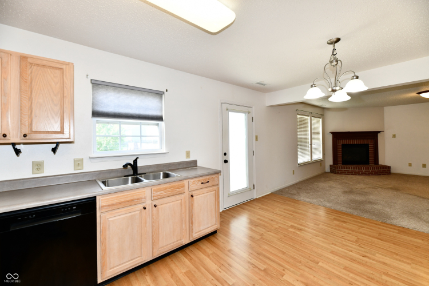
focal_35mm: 14
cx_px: 214
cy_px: 143
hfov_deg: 104.3
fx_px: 167
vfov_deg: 81.2
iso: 640
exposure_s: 1/80
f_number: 6.3
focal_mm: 14
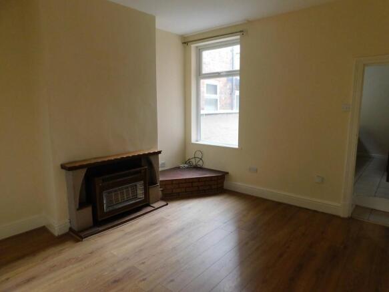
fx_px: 258
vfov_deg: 58.9
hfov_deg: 73.9
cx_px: 194
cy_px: 146
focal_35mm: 23
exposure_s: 1/30
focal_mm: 4
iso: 400
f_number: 3
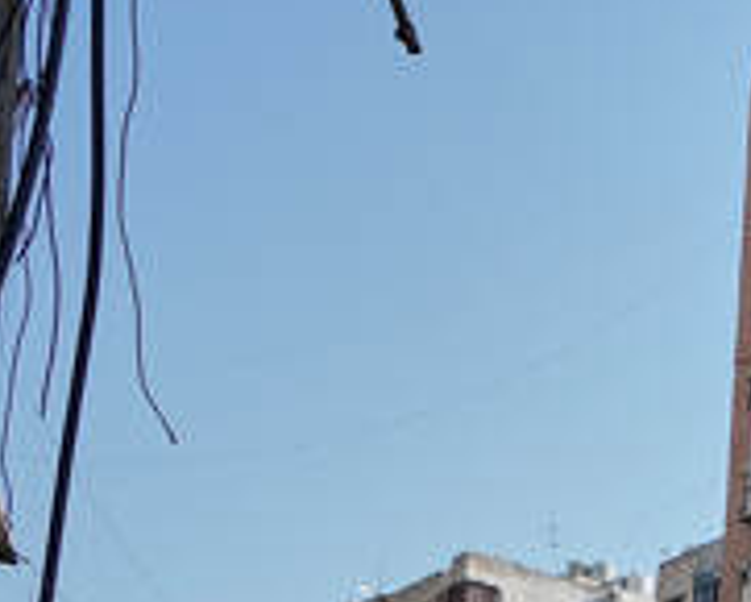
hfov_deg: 16.4
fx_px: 1846
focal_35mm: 83
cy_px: 1162
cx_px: 1573
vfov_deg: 15.3
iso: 125
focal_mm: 16
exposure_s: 1/1000
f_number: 2.8
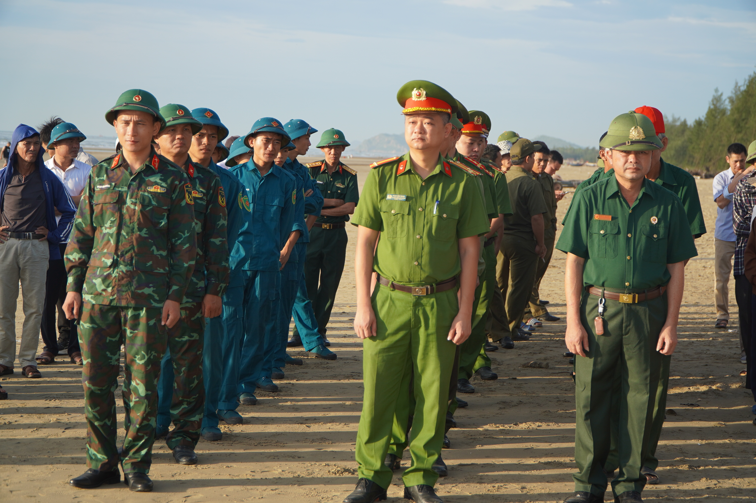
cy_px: 252
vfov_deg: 17.8
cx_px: 378
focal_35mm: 76
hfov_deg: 26.5
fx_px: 1605
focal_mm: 51
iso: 100
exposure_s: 1/320
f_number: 4.5
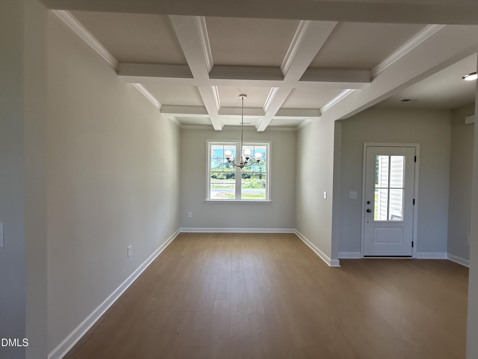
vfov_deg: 85.7
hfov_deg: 102.1
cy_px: 180
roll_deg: -2.1
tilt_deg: -1.2
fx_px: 193
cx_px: 239
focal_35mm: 14
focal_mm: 2.22
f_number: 2.2
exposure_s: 1/233
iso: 64
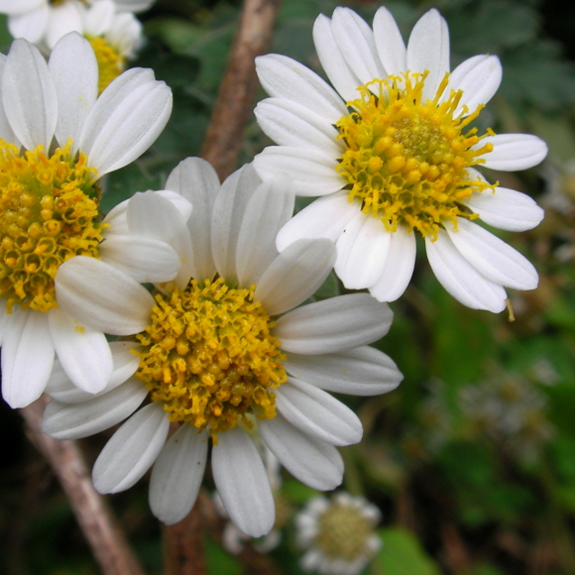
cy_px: 280
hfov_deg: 34.0
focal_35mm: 50
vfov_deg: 34.0
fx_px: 940
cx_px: 274
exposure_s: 1/153
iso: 50
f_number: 4.5
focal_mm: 6.3
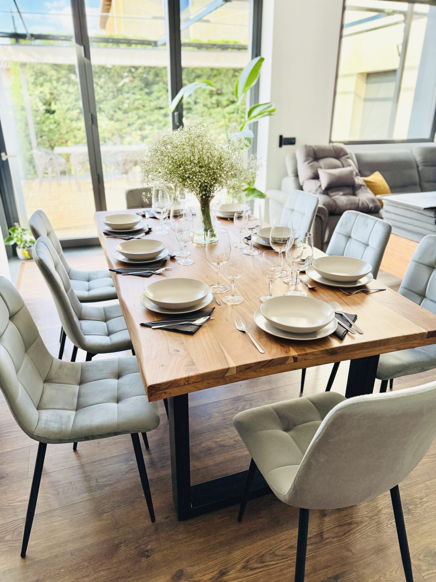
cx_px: 218
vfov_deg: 71.6
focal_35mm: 24
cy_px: 291
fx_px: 403
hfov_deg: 56.8
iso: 200
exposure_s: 1/231
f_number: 1.78
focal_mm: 6.76
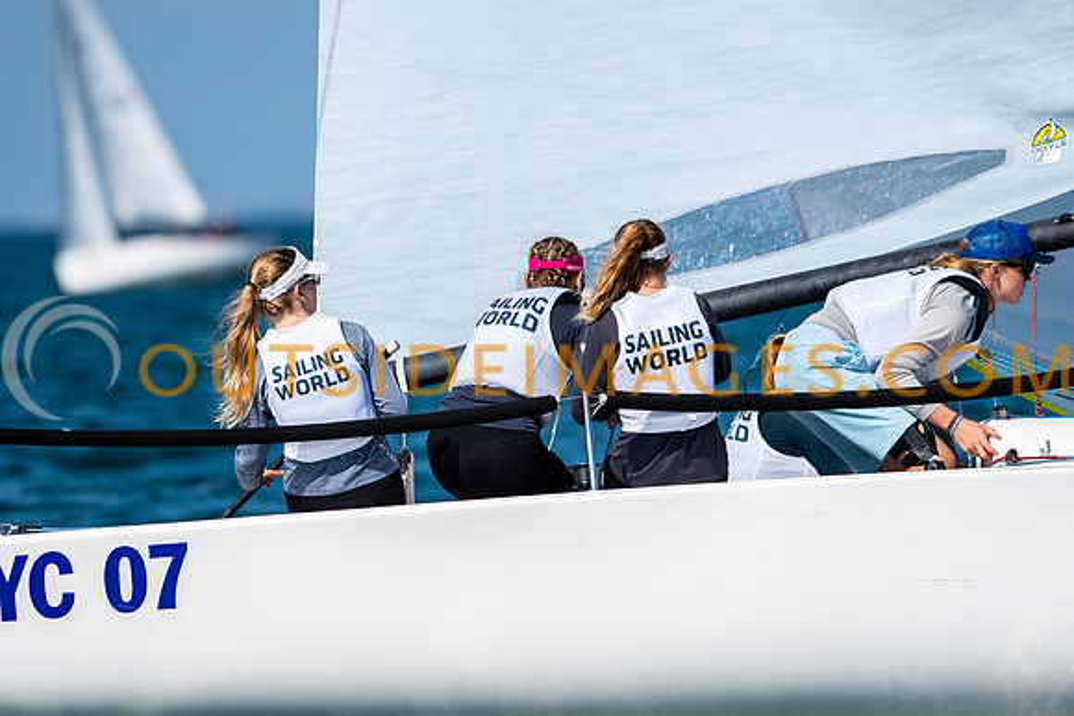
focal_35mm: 450
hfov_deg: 4.6
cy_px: 358
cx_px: 537
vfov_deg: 3.1
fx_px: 13428
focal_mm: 300
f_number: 5
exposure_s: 1/4000
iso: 200
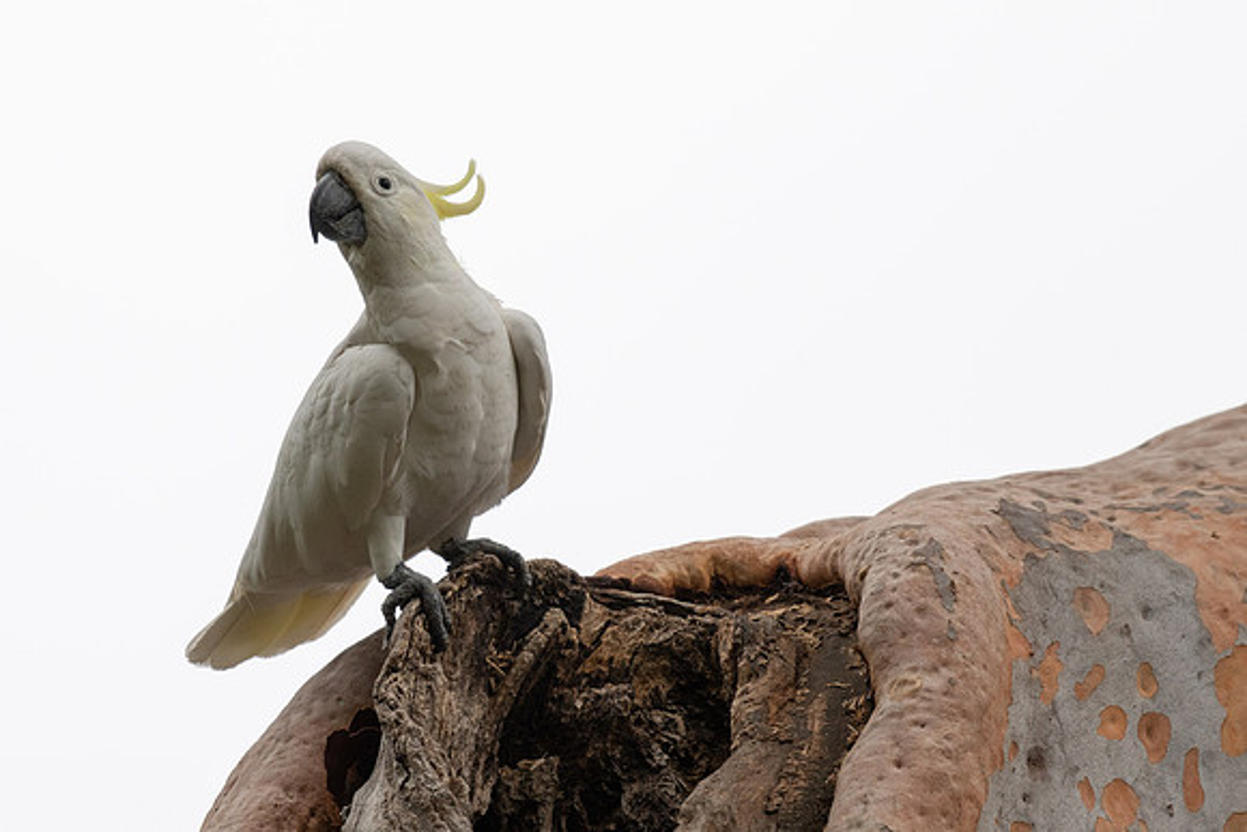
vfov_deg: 2.4
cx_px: 445
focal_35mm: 574
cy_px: 349
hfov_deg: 3.6
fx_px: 19878
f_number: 5.6
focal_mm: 340
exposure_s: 1/2000
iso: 360
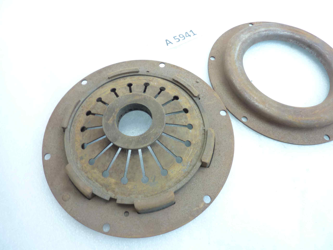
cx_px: 166
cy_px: 125
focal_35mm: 25
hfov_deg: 69.4
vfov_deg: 54.9
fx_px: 240
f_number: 3.3
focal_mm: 4.1
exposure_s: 1/8
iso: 125
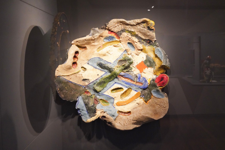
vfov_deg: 29.9
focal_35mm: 45
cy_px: 75
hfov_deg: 43.6
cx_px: 112
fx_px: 281
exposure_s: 1/100
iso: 8000
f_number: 8
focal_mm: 45
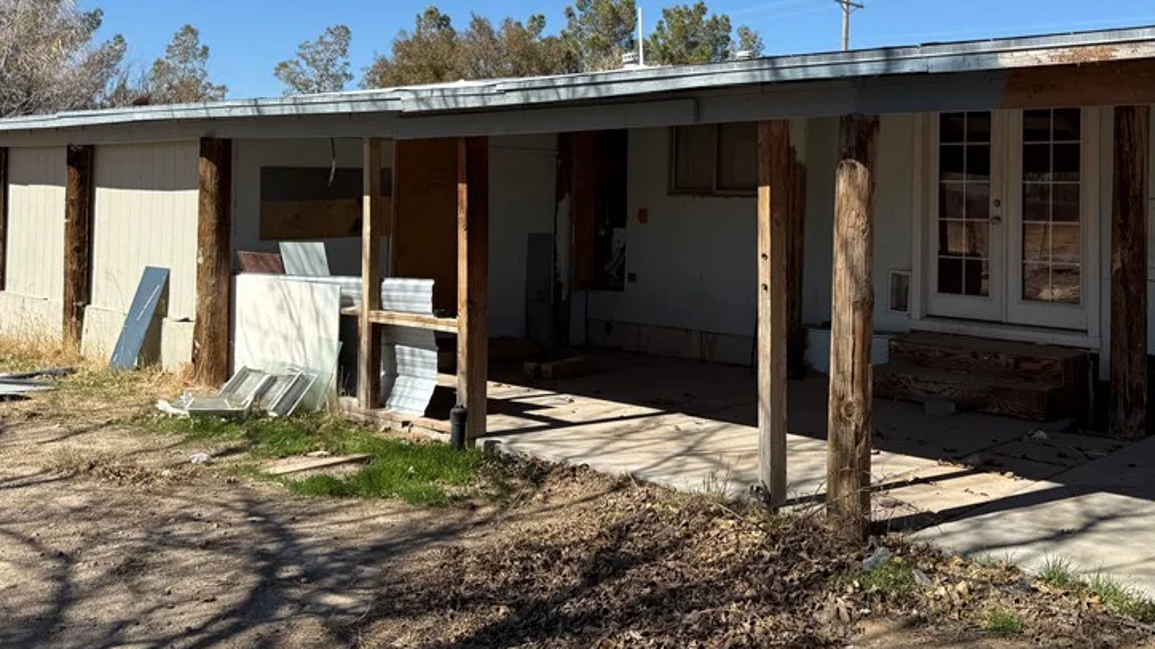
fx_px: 1133
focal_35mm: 37
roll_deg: -1.6
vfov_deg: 31.4
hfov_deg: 53.2
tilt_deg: +2.4
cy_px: 155
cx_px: 745
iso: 80
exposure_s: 1/4167
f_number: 1.78
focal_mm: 6.76
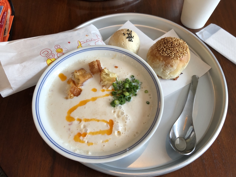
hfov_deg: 63.4
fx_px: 191
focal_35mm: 28
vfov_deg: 49.7
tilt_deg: -58.8
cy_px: 88
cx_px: 118
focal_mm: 3.99
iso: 40
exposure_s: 1/33
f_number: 1.8
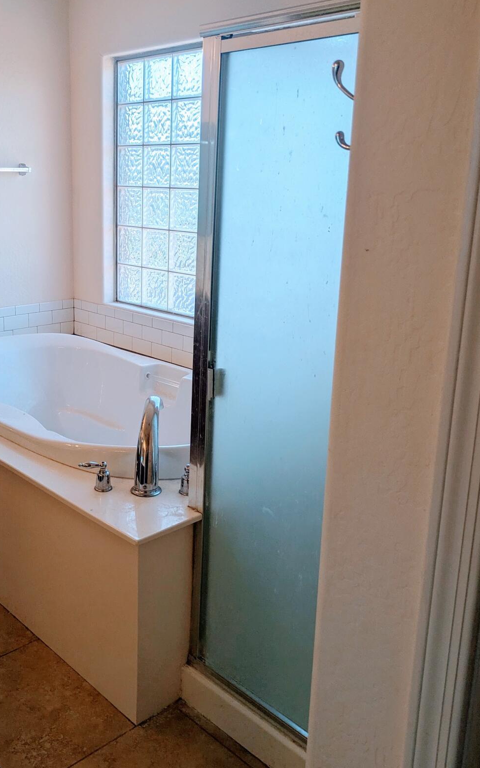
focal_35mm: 34
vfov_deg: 56.6
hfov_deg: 36.7
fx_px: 712
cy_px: 338
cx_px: 144
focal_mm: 5.43
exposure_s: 1/404
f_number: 1.89
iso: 51
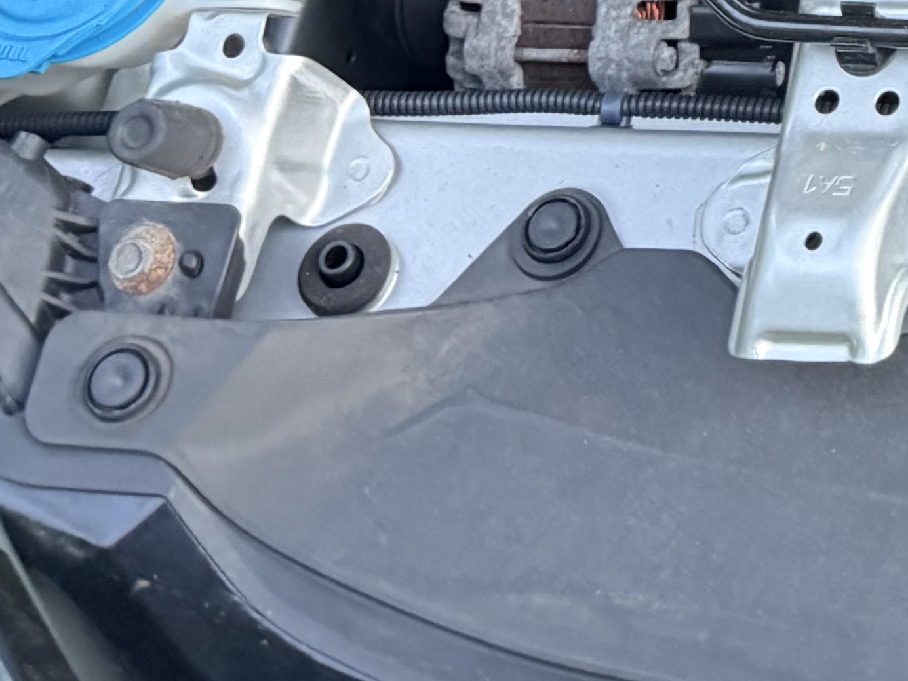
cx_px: 1441
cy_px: -710
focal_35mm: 99
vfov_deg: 12.9
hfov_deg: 17.4
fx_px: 2597
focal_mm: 6.76
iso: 640
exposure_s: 1/60
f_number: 1.78
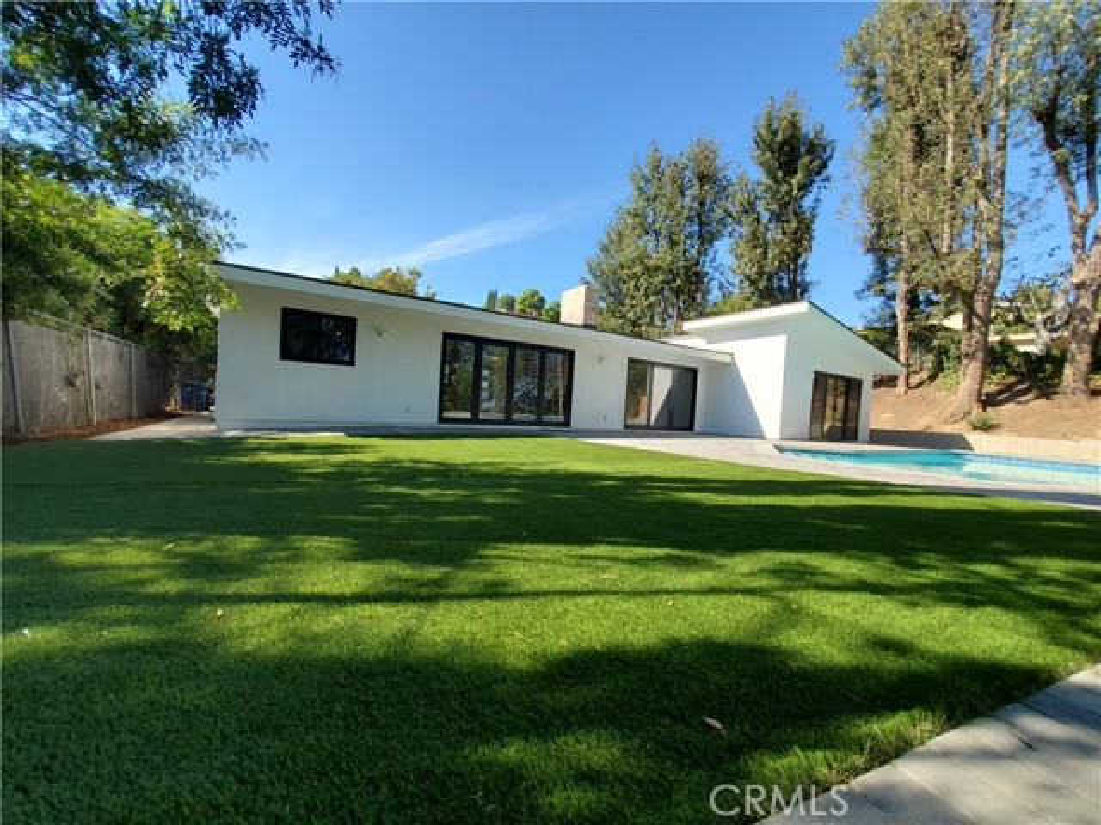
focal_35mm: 13
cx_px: 550
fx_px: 413
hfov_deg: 106.2
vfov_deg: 89.9
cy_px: 412
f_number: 2.2
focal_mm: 1.8
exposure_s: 1/491
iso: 50
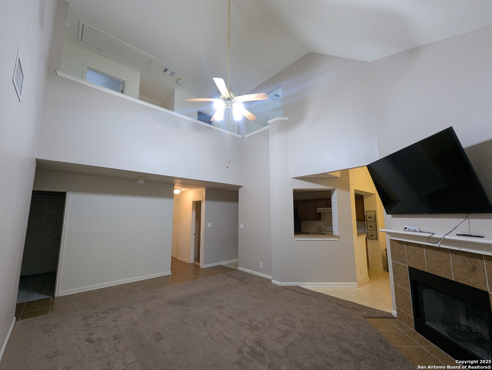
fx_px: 185
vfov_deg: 90.1
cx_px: 246
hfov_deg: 106.1
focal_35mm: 13
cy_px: 185
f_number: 2.2
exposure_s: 1/24
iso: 119
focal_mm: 1.95
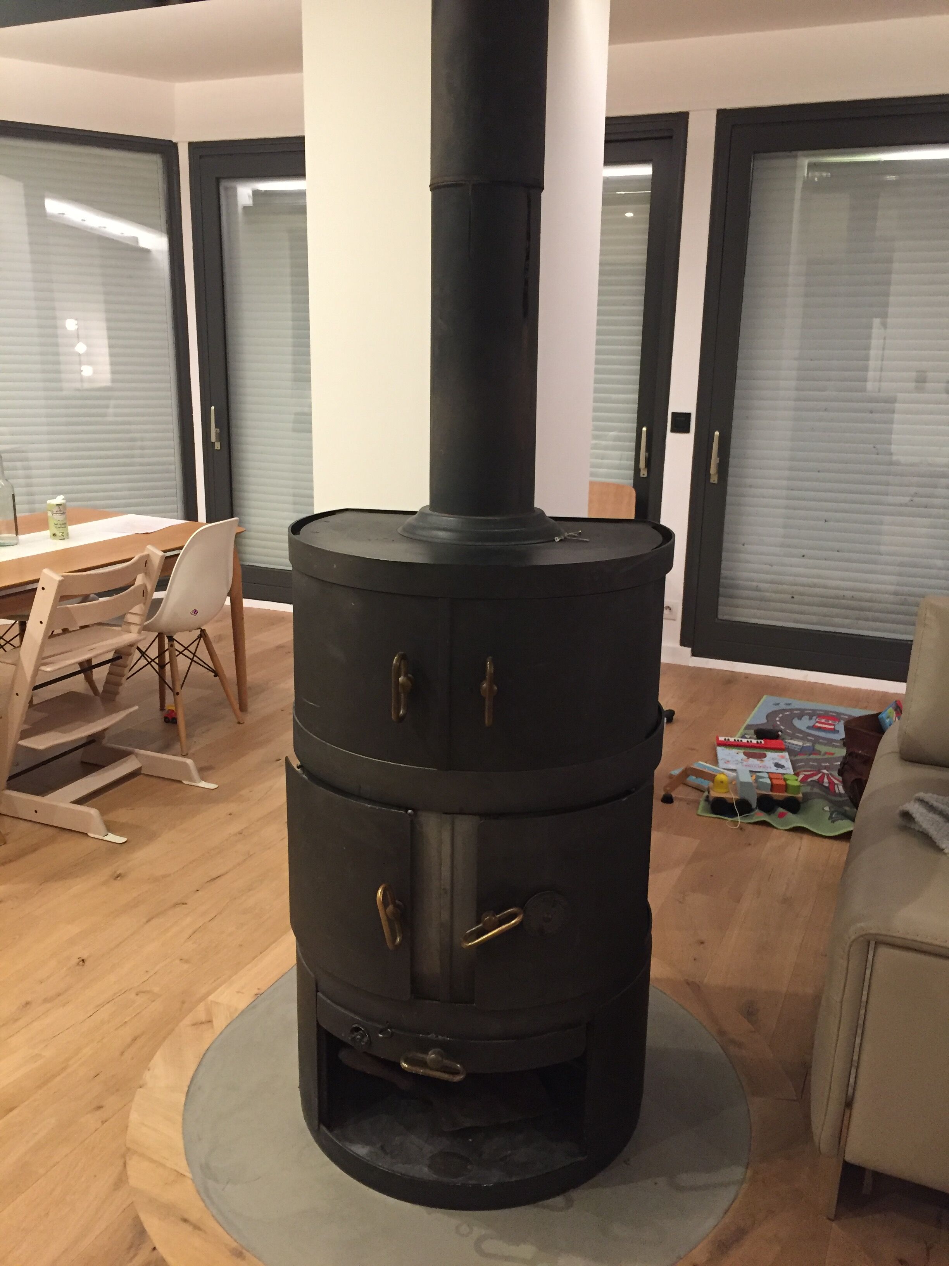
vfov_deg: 61.7
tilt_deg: -15.6
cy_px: 633
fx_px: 1060
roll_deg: -1.6
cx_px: 474
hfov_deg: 48.2
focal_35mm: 29
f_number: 2.2
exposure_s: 1/33
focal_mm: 4.15
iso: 250
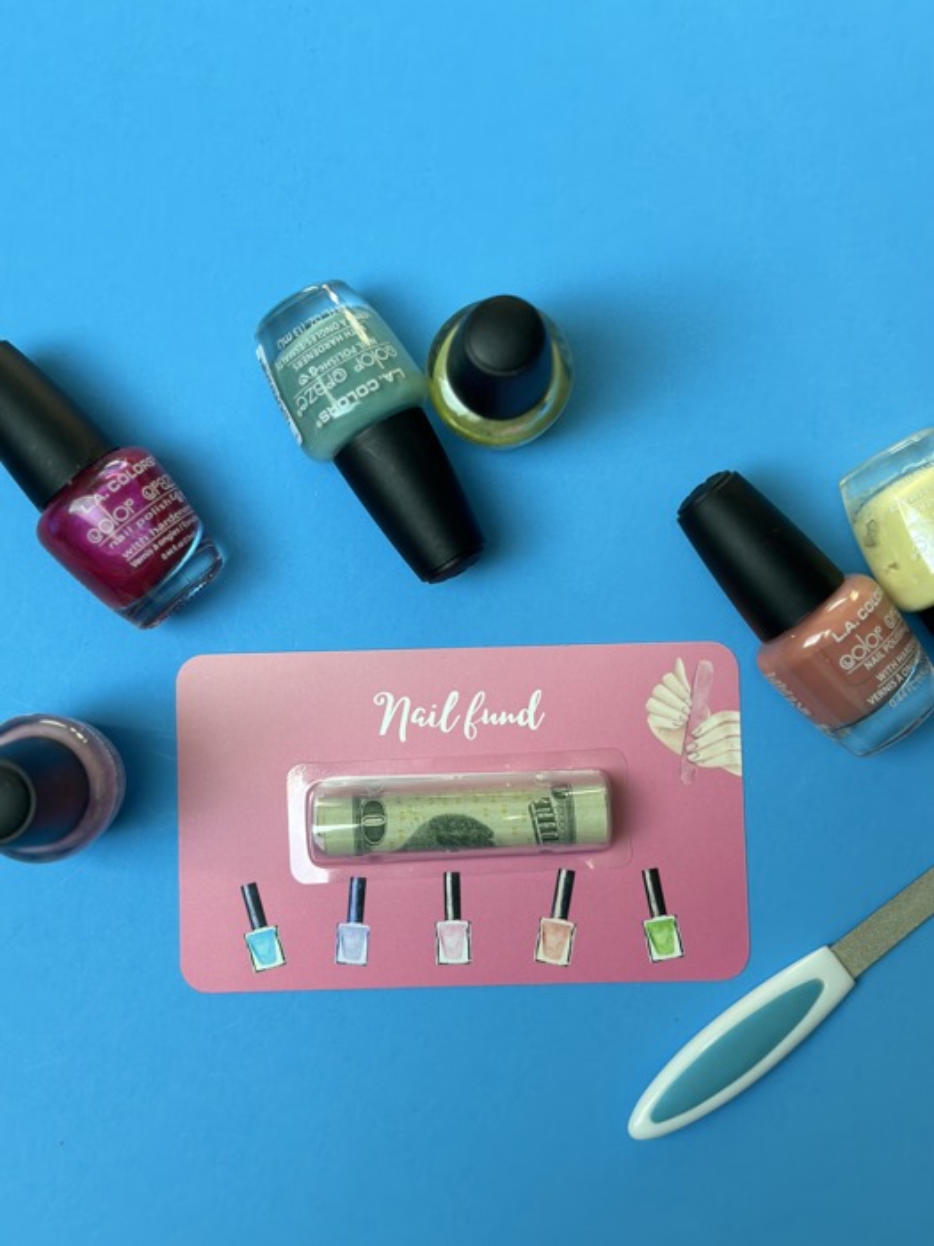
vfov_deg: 39.7
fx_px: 1727
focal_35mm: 48
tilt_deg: -87.7
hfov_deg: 30.3
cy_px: 623
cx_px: 467
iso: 80
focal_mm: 6.86
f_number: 1.78
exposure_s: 1/181
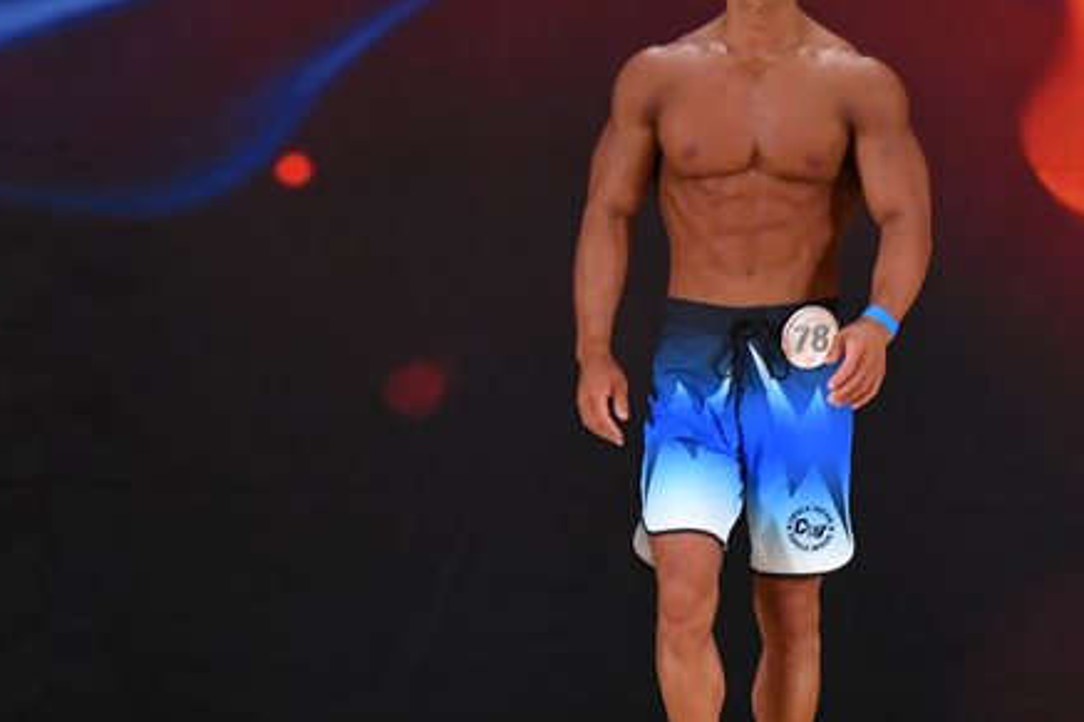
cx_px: 735
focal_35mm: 479
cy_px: 399
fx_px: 14417
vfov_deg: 2.9
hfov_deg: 4.3
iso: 3200
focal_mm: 180
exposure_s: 1/400
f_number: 5.6
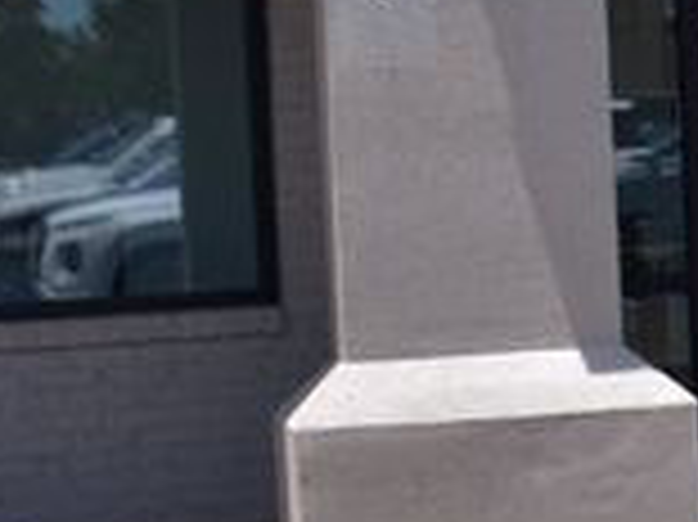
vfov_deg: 8.9
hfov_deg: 10.8
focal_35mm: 167
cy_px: 248
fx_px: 3365
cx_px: 1410
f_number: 11
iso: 280
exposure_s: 1/500
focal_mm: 28
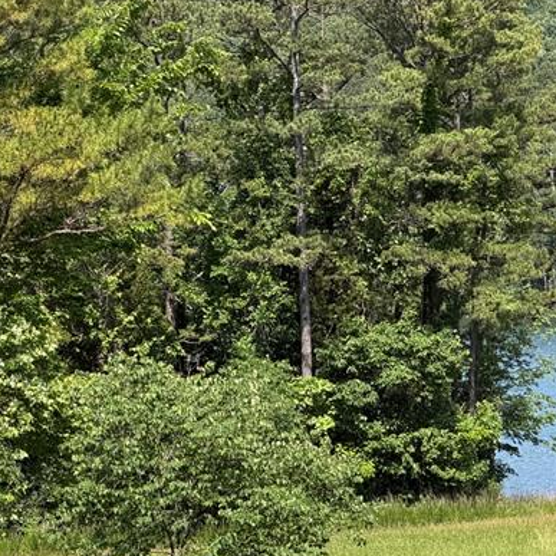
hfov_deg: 7.4
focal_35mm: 234
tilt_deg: -1.7
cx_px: 611
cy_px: 295
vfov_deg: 7.5
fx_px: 4252
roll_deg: +2.0
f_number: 2.8
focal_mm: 16.89
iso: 50
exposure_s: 1/590
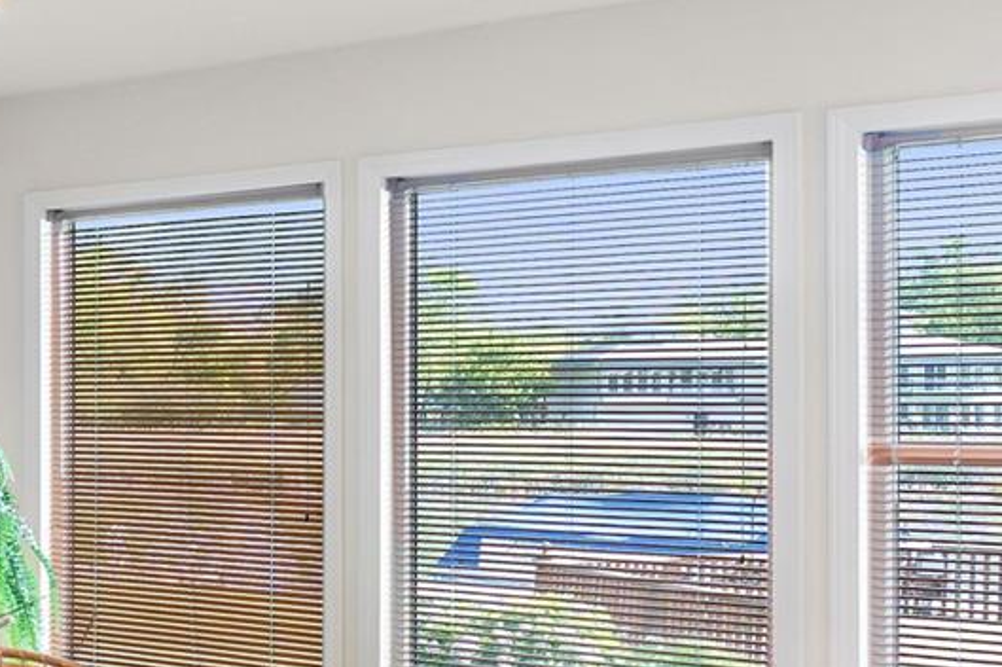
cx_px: -572
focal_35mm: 62
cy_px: 453
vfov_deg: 21.8
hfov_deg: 24.0
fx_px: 1725
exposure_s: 1/30
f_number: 5.6
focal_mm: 16
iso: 1250
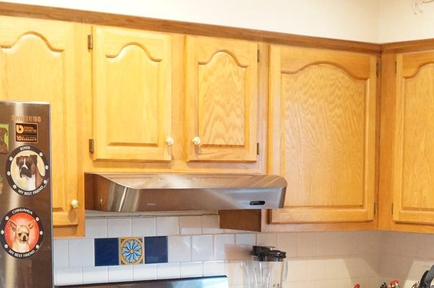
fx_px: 1035
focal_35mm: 86
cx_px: 287
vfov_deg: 15.0
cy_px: 397
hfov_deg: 23.6
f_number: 3.5
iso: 3200
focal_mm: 20
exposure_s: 1/60
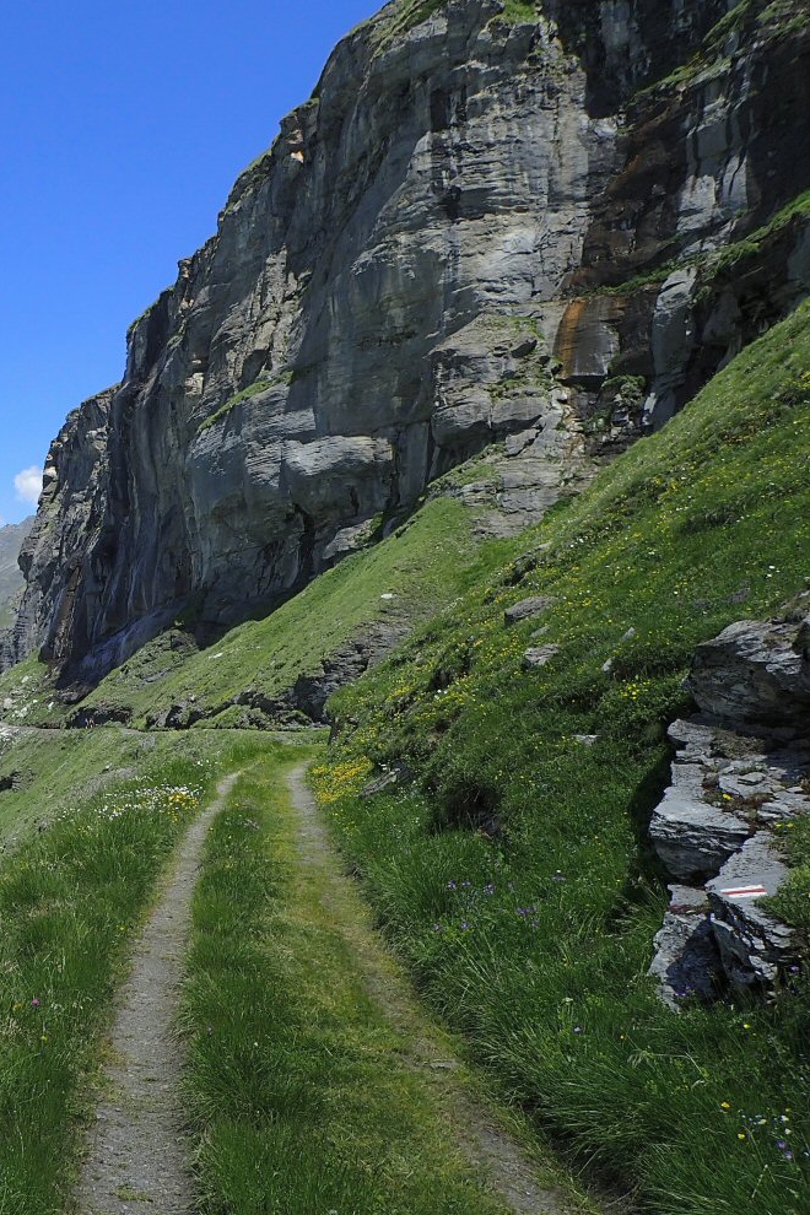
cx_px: 21
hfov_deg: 34.8
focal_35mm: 35
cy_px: 611
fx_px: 1181
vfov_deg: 54.4
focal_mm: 4.5
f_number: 8
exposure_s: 1/200
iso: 100
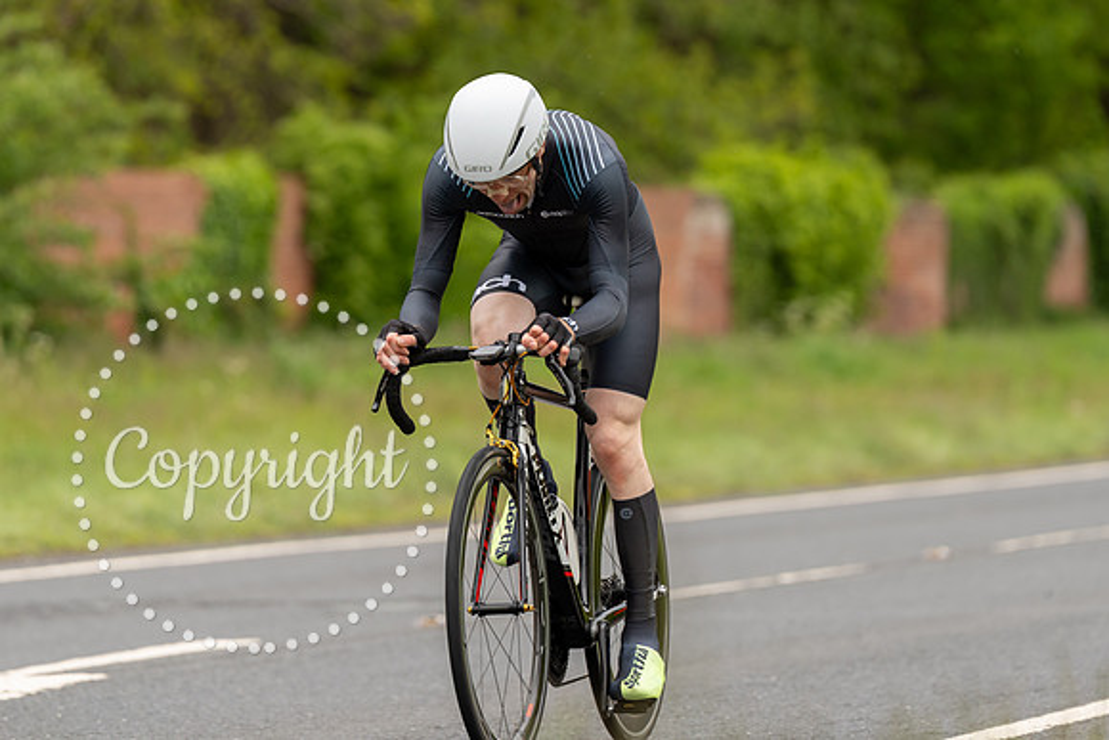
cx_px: 551
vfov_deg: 5.2
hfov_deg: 7.8
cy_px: 249
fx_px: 8184
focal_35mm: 266
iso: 400
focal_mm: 200
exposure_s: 1/1000
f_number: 3.5
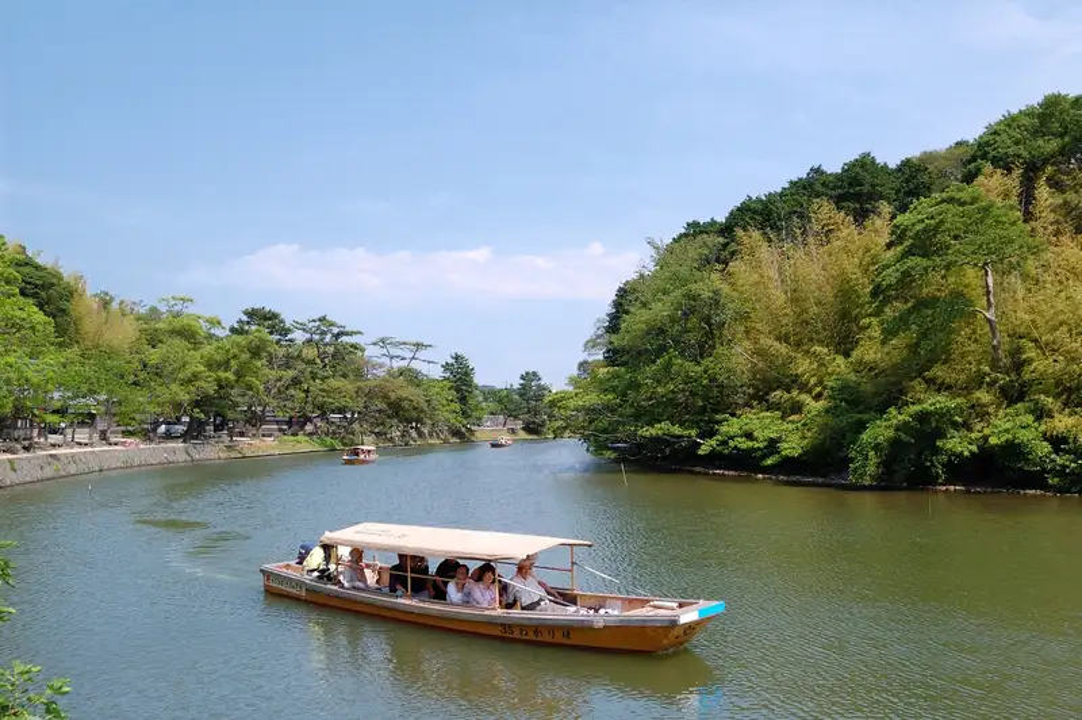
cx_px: 541
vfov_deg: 38.3
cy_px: 360
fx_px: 1036
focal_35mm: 34
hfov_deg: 55.1
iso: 200
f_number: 8
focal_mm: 23
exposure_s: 1/250
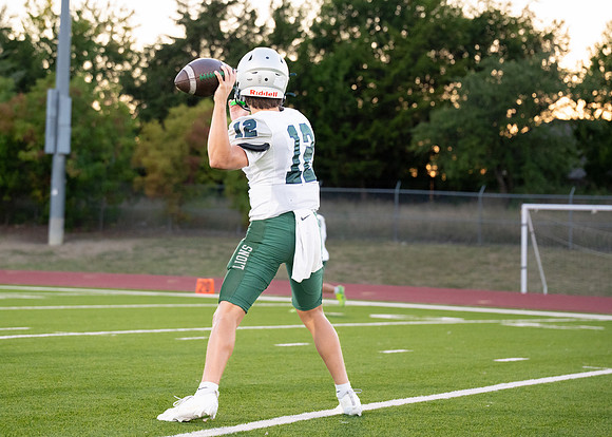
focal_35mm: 103
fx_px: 1787
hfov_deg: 19.4
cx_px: 211
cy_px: 159
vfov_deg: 13.9
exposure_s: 1/1600
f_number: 2.8
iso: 2000
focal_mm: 70
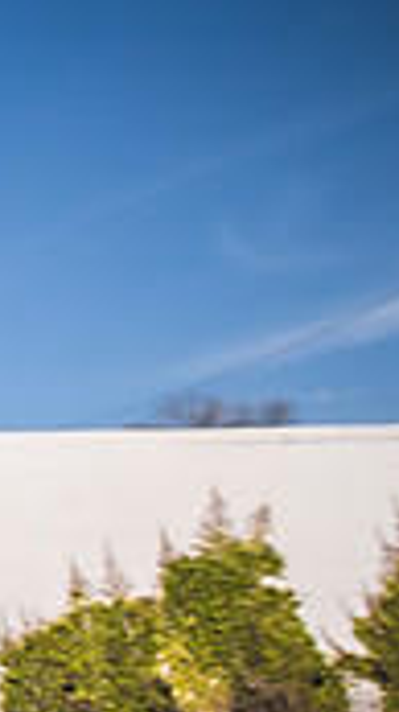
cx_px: -779
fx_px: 943
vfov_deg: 41.3
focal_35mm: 50
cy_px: 393
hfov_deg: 11.8
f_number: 2.8
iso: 100
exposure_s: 1/3200
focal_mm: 14
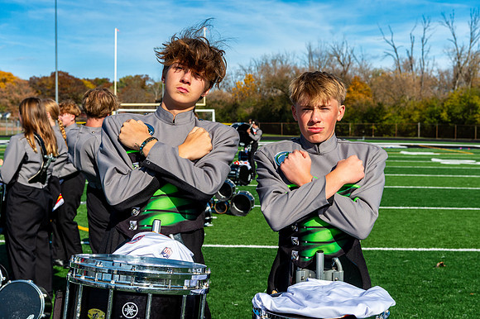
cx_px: 240
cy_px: 160
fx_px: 733
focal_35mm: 55
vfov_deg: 24.6
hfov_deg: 36.3
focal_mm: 55
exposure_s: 1/1250
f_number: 9
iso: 400
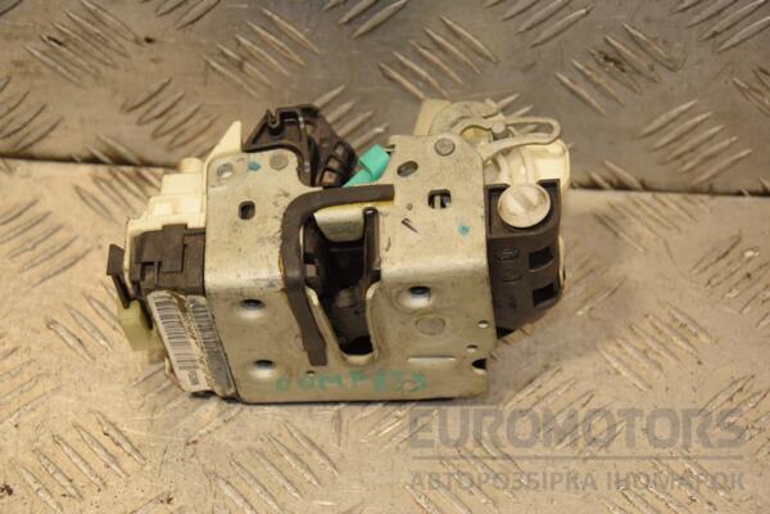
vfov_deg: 13.8
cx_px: 385
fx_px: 2117
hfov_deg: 20.6
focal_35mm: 99
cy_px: 257
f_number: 5.6
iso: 800
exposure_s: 1/200
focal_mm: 66
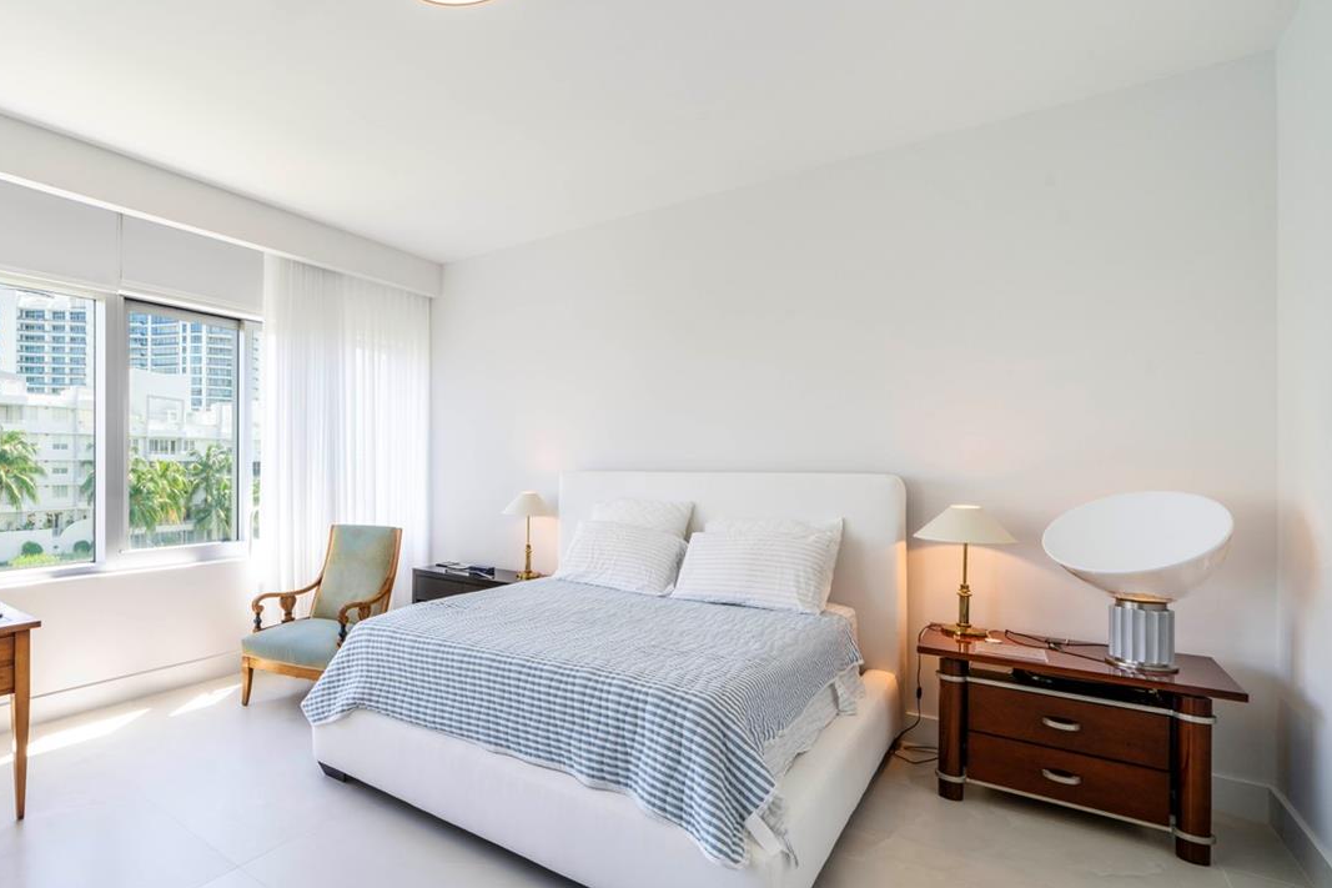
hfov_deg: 84.2
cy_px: 456
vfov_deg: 67.4
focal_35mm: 18
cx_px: 366
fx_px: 666
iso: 125
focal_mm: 12
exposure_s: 1/100
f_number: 11
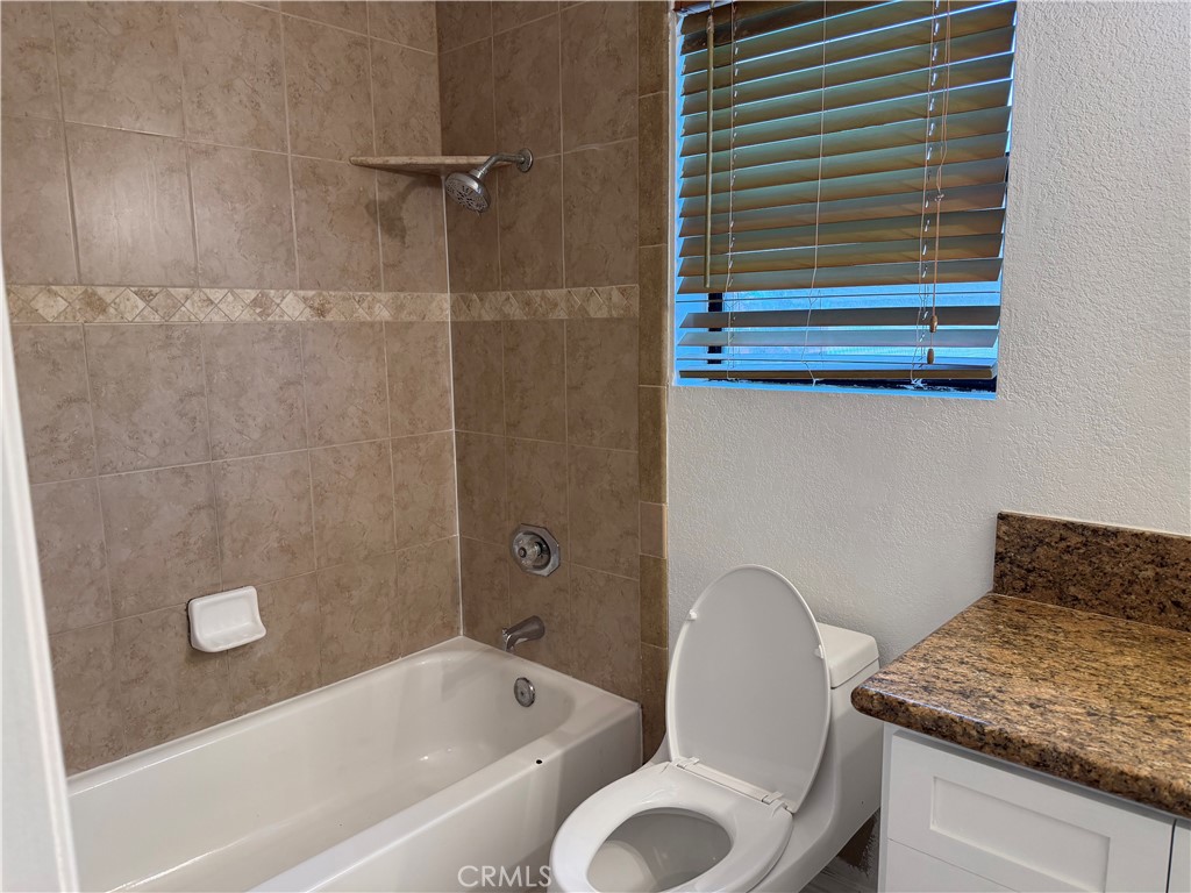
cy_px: 446
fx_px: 826
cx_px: 596
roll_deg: +1.1
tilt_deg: -9.1
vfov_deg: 56.8
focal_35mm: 24
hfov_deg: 71.6
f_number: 1.78
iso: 160
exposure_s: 1/120
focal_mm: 6.76
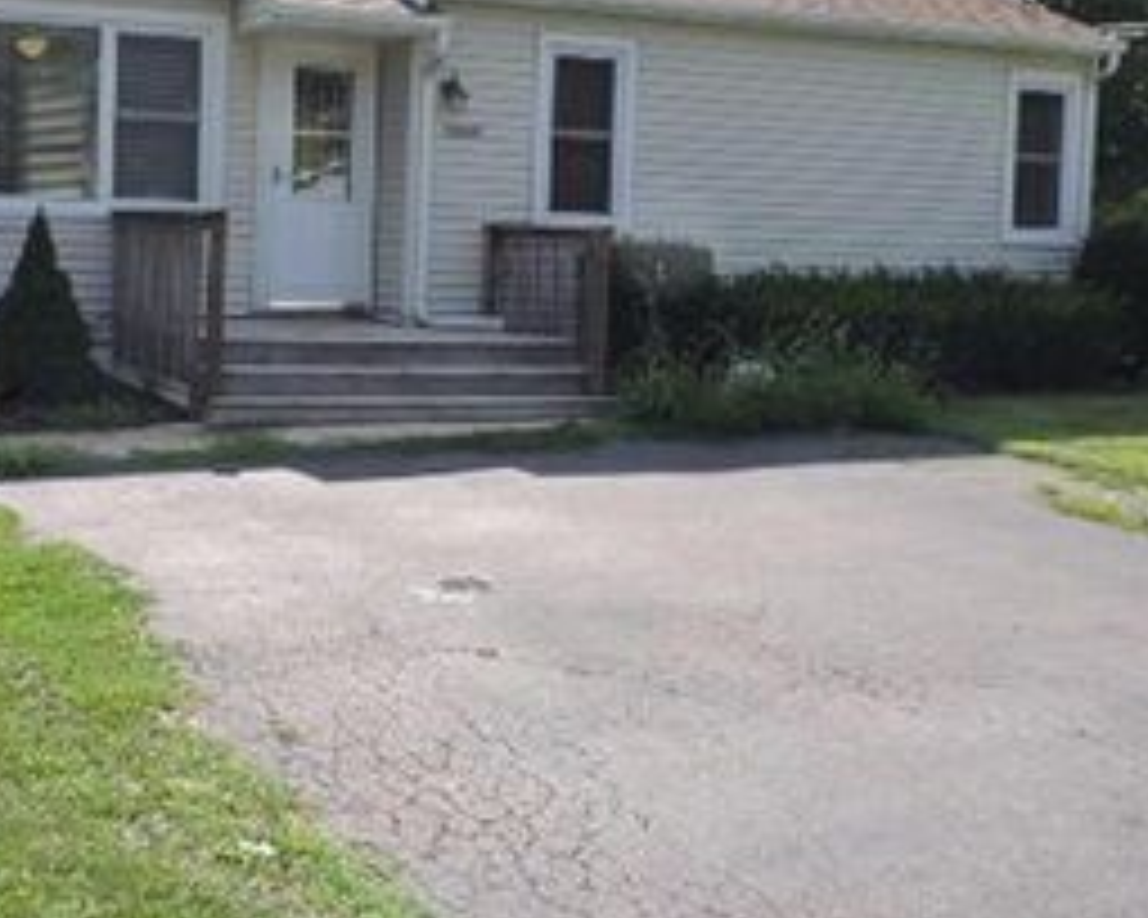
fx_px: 1563
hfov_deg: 39.4
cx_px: 302
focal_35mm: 46
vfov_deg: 32.5
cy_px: 326
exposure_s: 1/800
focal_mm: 4.3
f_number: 3
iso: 100
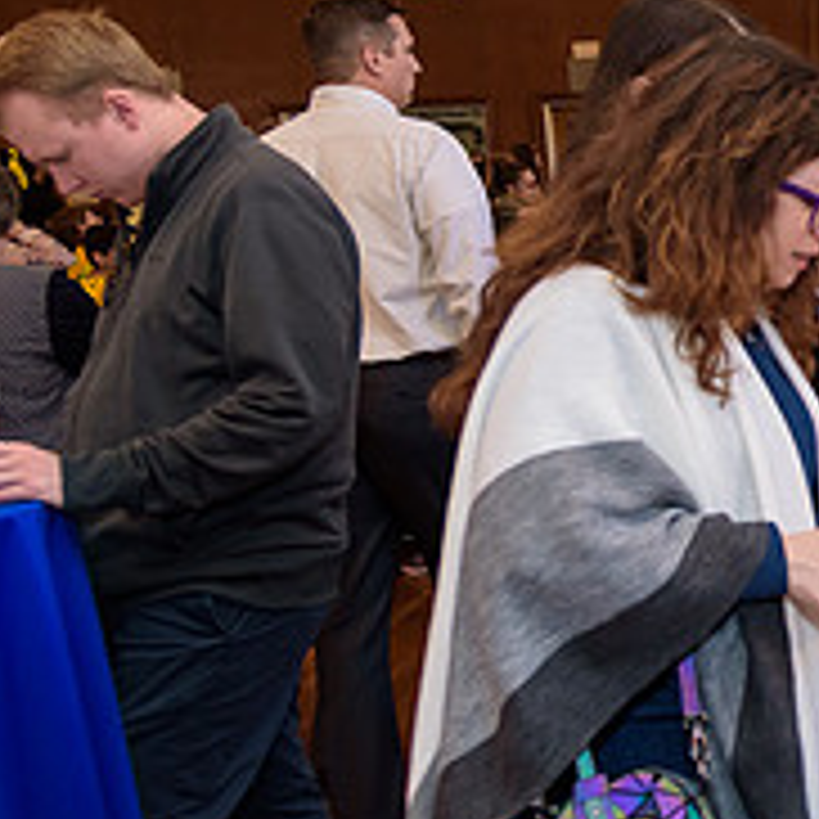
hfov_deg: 21.6
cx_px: 1264
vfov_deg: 26.4
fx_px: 1740
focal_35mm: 65
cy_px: 313
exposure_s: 1/160
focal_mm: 24
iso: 800
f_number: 4
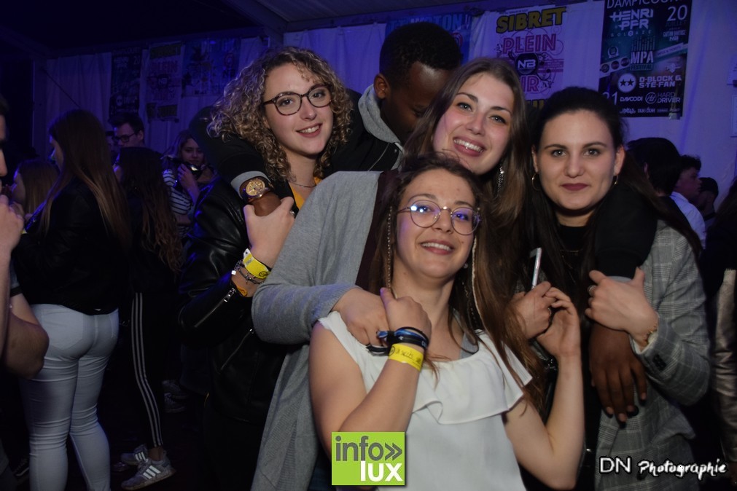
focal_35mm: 39
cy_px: 246
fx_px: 798
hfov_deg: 49.6
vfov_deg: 34.2
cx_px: 368
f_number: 4
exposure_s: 1/40
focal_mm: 26
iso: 1600
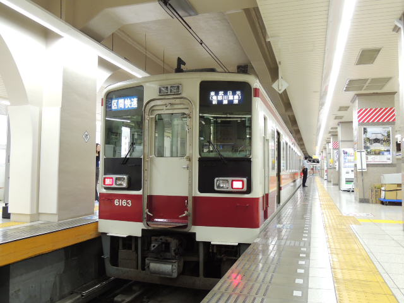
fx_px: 350
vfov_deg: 46.8
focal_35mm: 30
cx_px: 202
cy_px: 152
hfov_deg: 60.0
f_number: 3.1
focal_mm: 5.3
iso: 200
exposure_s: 1/30
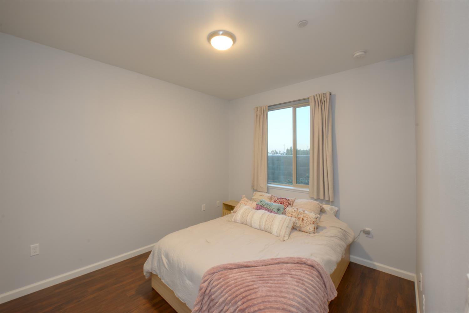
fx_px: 182
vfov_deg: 81.2
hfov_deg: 104.3
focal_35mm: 14
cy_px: 156
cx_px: 234
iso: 400
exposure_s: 1/5
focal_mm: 14
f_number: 10
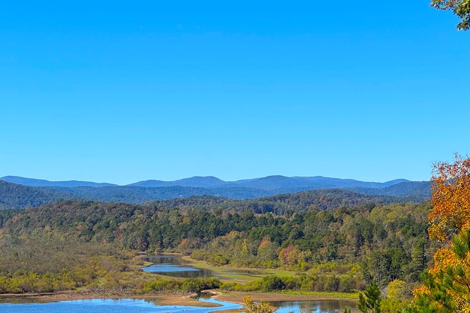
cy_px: 222
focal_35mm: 106
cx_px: 167
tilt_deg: +0.3
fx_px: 1384
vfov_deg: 12.9
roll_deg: +0.3
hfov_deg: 19.2
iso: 25
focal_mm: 9
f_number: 2.8
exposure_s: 1/1004
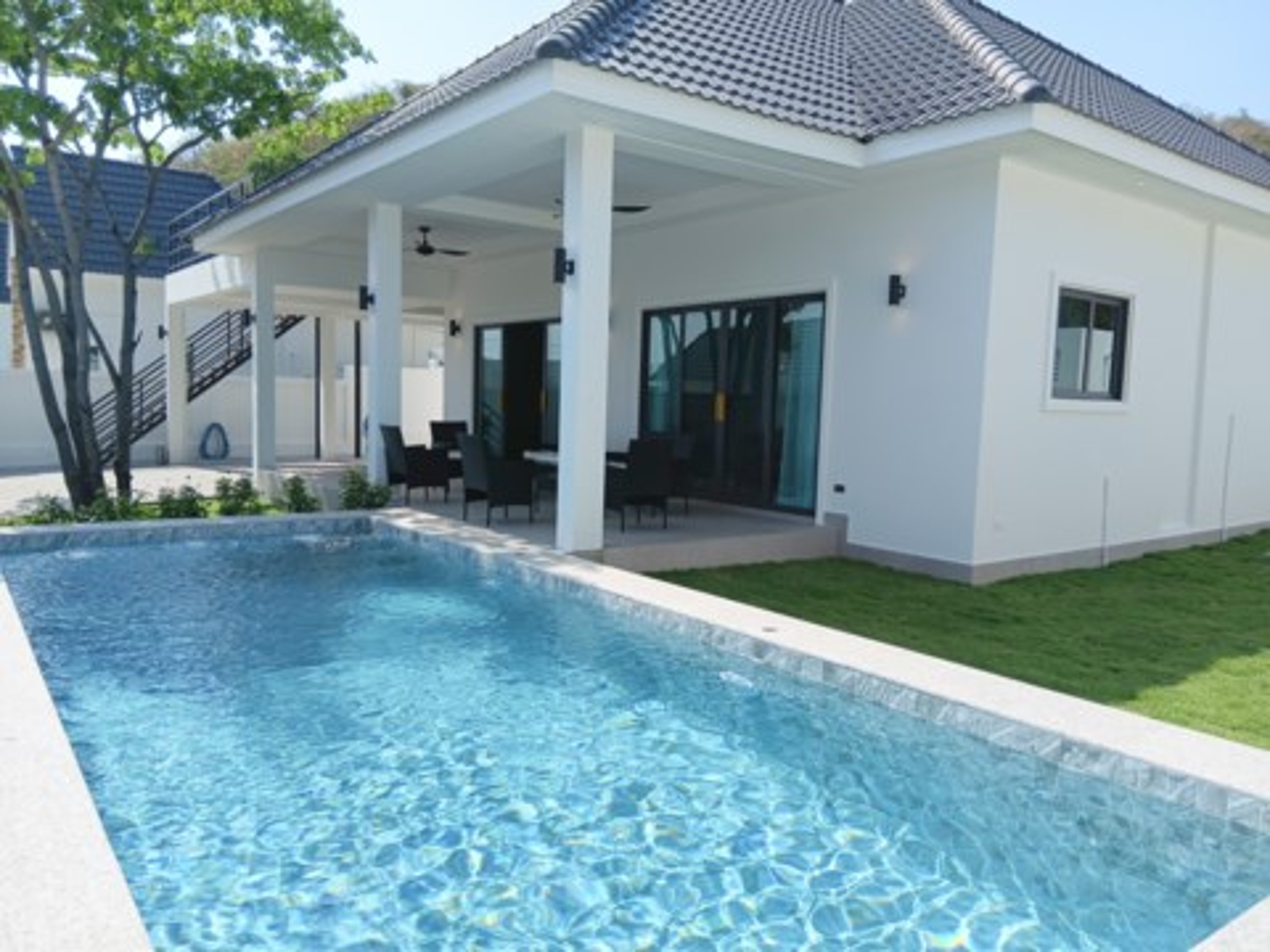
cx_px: 635
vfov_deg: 61.1
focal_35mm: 22
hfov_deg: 76.4
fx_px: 807
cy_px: 476
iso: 25
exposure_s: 1/1000
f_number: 1.8
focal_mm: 3.86
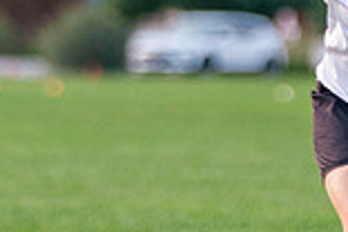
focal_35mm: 838
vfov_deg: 1.6
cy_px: 103
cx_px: 397
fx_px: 8100
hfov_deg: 2.5
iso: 640
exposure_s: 1/2000
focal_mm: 152
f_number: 2.8
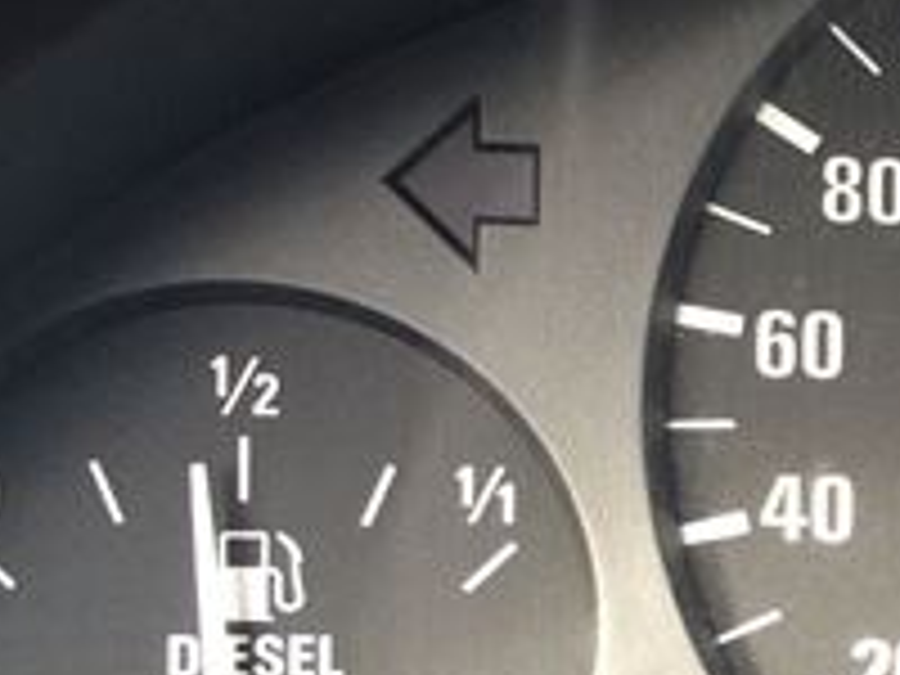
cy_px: 544
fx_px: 3016
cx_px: 1548
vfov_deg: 12.7
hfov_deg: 15.0
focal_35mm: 116
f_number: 2.2
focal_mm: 4.15
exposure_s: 1/50
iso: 32
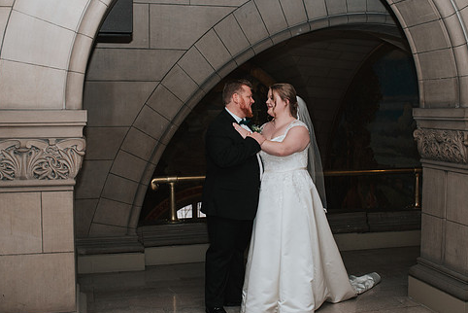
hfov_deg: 41.9
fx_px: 611
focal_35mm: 47
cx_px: 230
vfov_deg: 28.7
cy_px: 156
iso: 900
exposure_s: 1/200
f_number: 3.5
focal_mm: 35
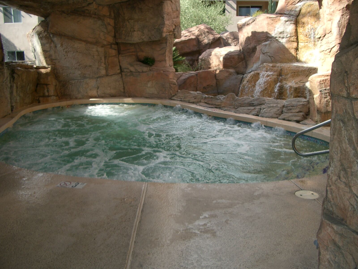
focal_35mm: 35
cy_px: 134
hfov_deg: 52.6
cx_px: 179
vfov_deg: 40.7
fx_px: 362
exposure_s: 1/640
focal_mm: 5.8
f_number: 2.6
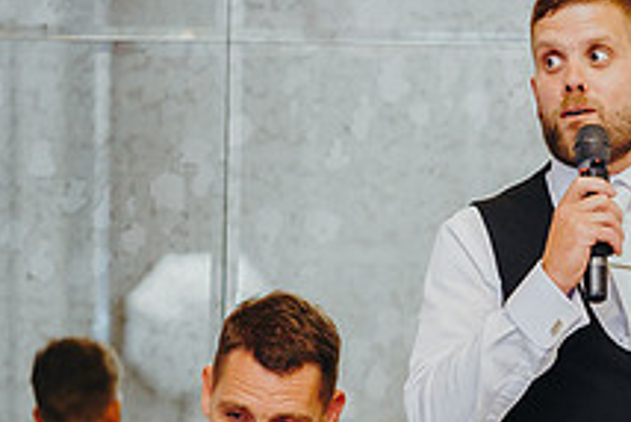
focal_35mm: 252
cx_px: 750
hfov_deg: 8.1
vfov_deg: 5.5
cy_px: 307
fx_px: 4420
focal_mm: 85
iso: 2000
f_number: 2.8
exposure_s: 1/125
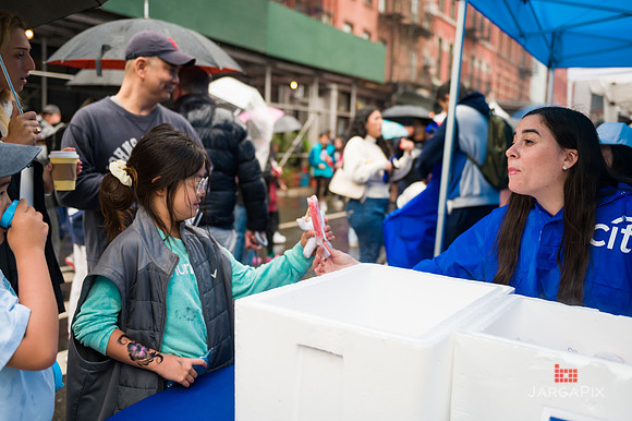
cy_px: 210
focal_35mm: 35
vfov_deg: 37.8
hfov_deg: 54.5
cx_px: 316
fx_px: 614
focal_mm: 35
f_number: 3.2
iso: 250
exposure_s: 1/640
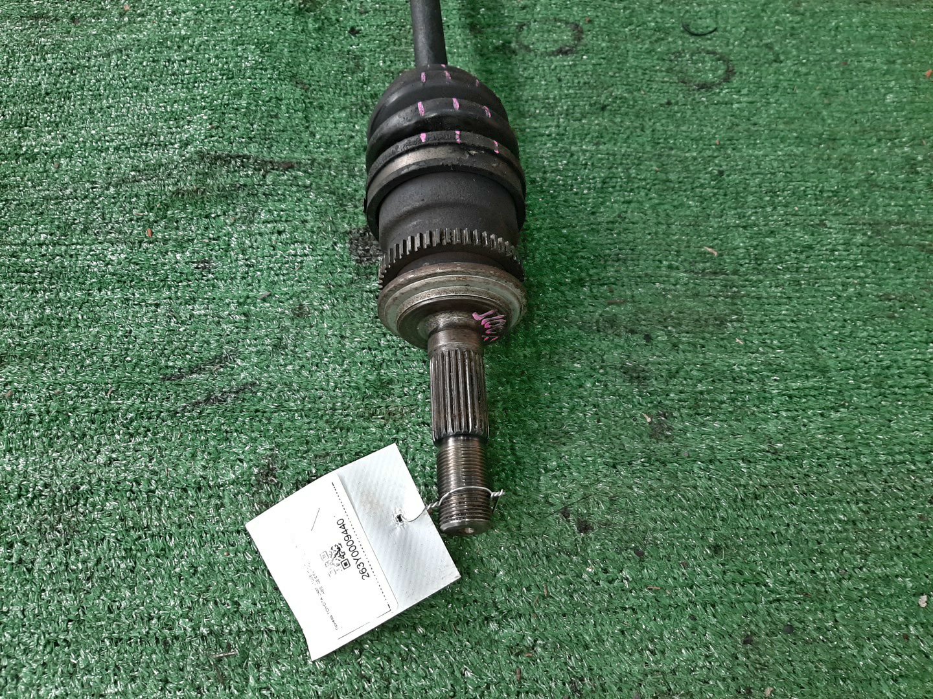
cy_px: 350
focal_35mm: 26
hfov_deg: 67.3
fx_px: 701
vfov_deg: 53.1
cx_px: 466
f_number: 1.7
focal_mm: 3.93
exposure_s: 1/50
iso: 53
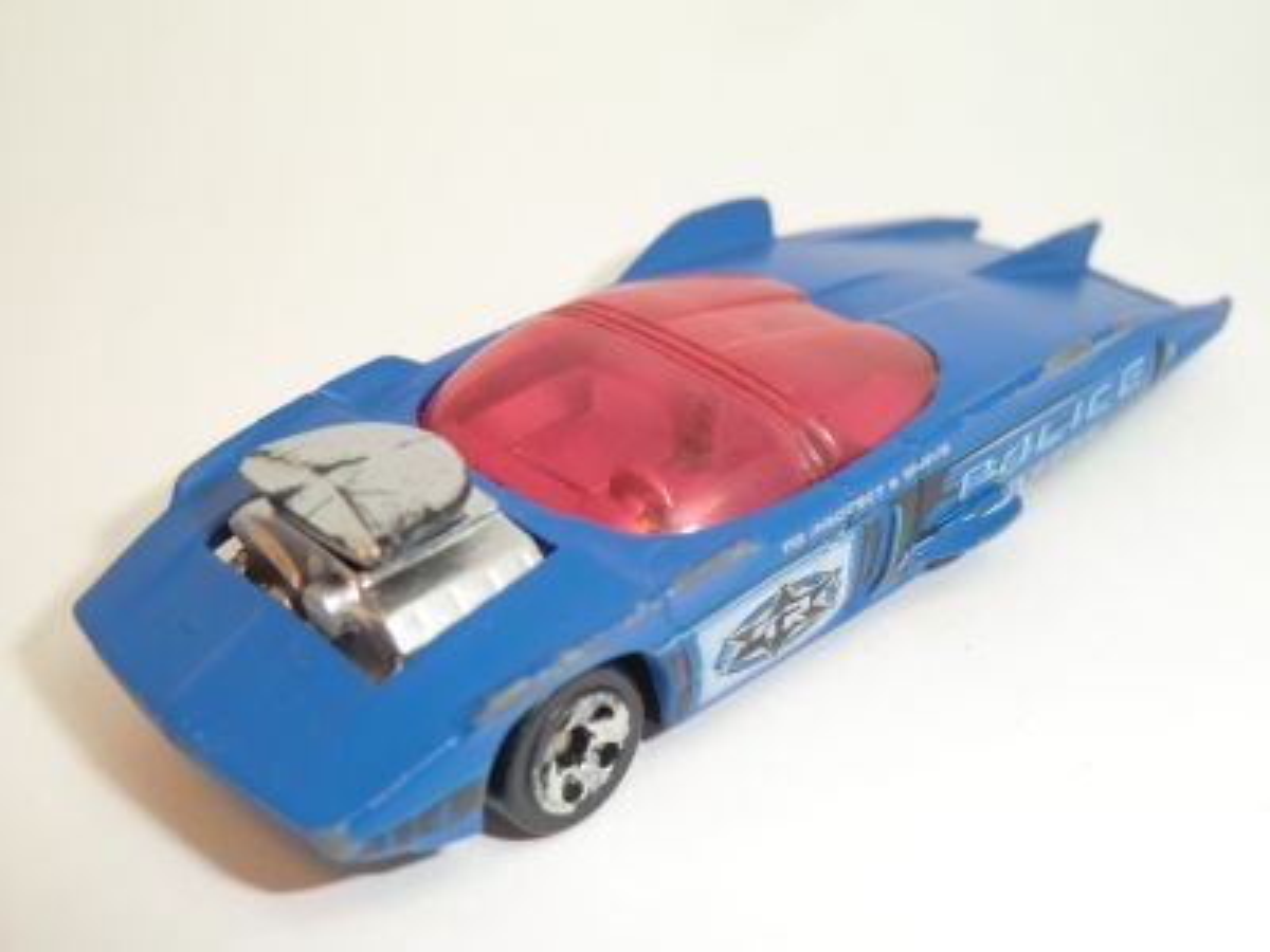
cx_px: 635
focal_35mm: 40
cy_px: 476
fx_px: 1468
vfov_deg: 36.0
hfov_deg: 46.8
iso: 64
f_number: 3.8
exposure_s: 1/160
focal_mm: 7.1
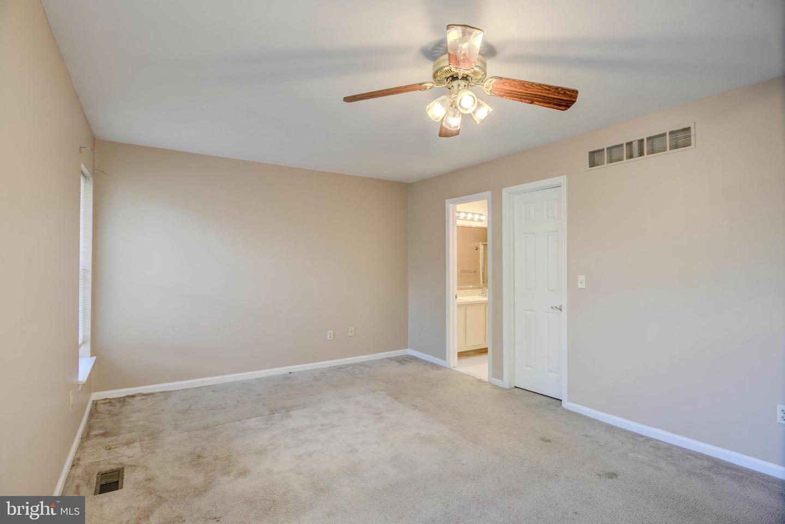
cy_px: 262
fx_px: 371
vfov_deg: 70.4
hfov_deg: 93.3
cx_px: 392
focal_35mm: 17
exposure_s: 1/5
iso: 320
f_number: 7.1
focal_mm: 17
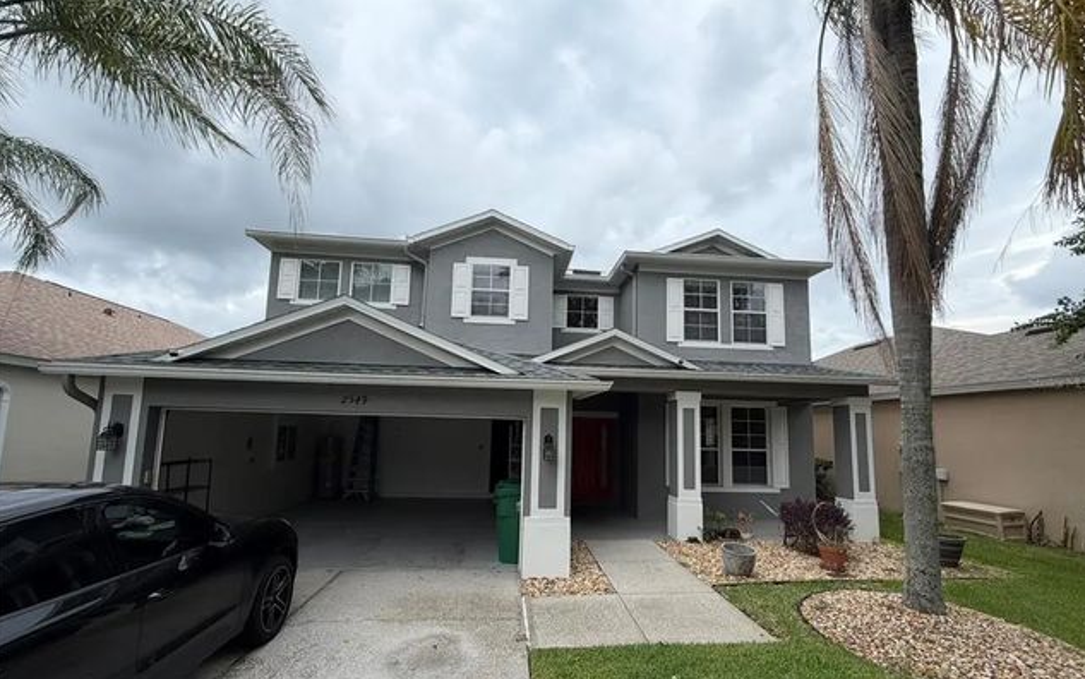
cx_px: 545
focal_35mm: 15
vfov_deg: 74.5
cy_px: 382
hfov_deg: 101.4
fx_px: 444
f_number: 2.2
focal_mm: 2.22
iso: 32
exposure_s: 1/770
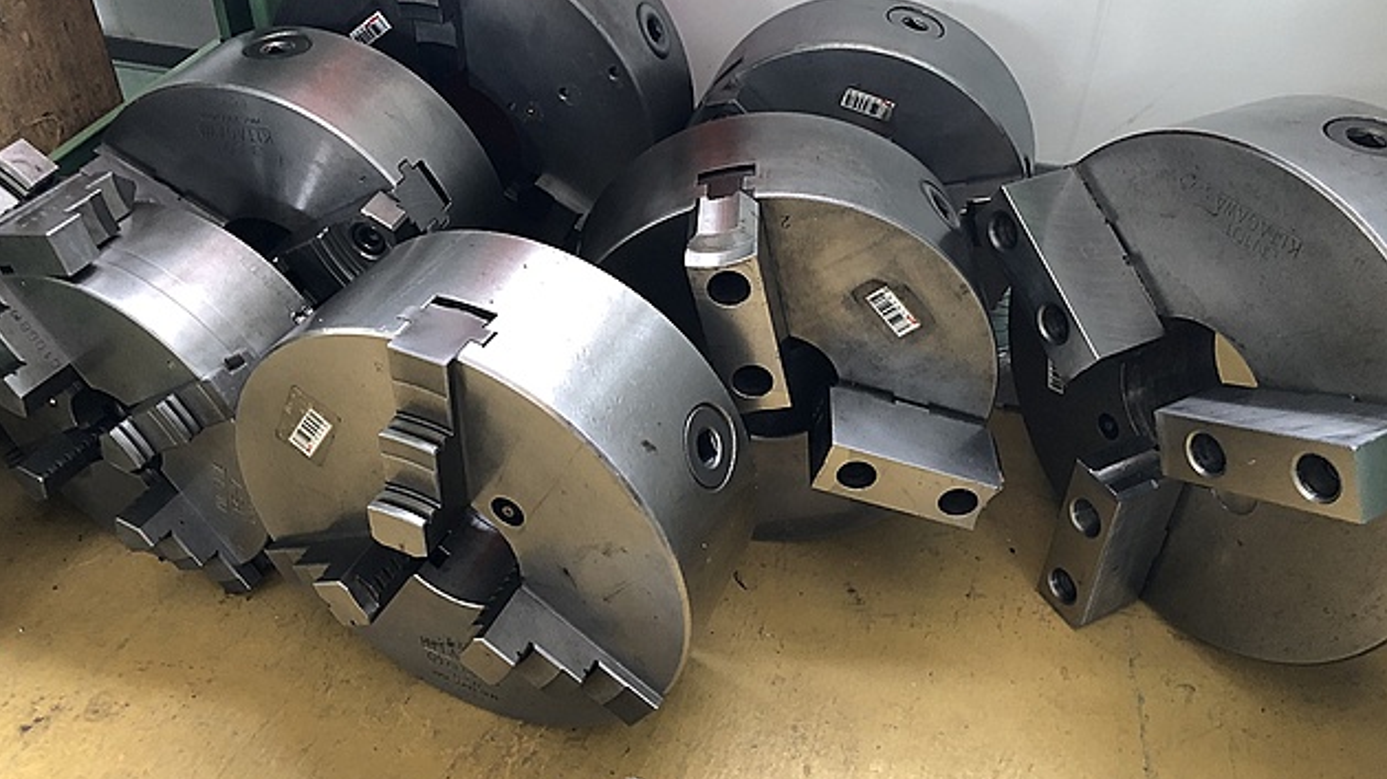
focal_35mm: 31
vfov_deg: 37.7
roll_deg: -3.3
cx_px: 687
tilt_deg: -37.9
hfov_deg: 62.6
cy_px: 387
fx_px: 1140
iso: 100
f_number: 1.8
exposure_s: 1/15
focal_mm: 3.99
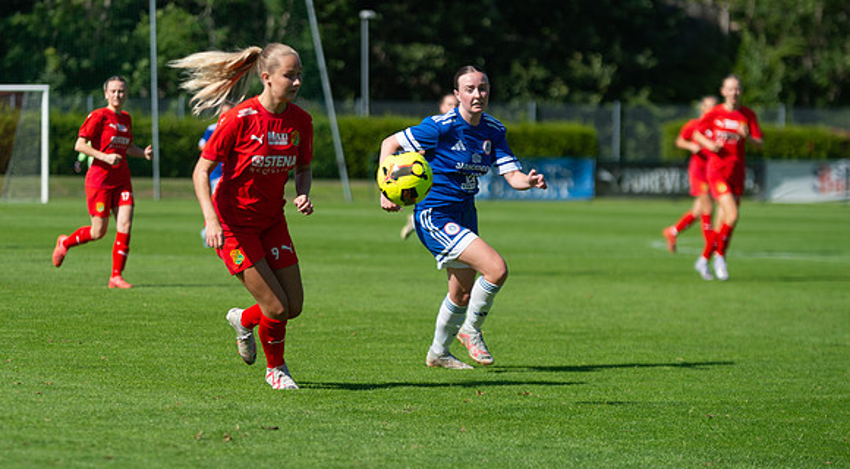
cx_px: 282
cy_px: 205
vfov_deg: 5.6
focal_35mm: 212
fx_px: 4753
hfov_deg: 10.2
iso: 125
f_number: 3.2
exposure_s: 1/2500
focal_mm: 140
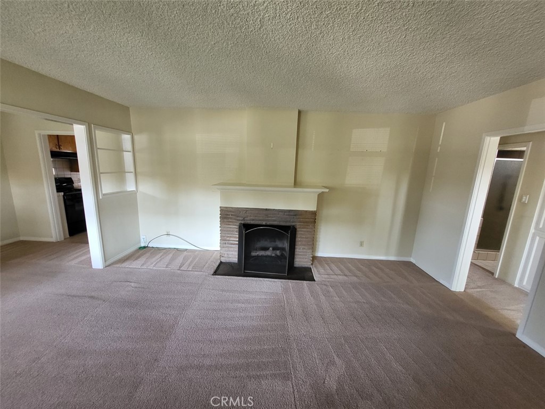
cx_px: 272
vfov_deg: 89.9
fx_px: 205
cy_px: 204
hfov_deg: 106.2
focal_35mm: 13
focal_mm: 1.74
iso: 320
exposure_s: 1/40
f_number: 2.2
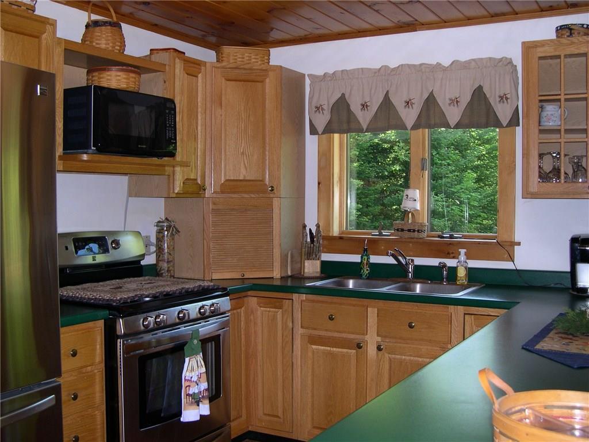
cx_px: 294
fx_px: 647
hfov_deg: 49.0
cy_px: 221
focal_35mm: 38
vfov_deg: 37.7
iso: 161
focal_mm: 8
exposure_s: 1/60
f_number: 2.8
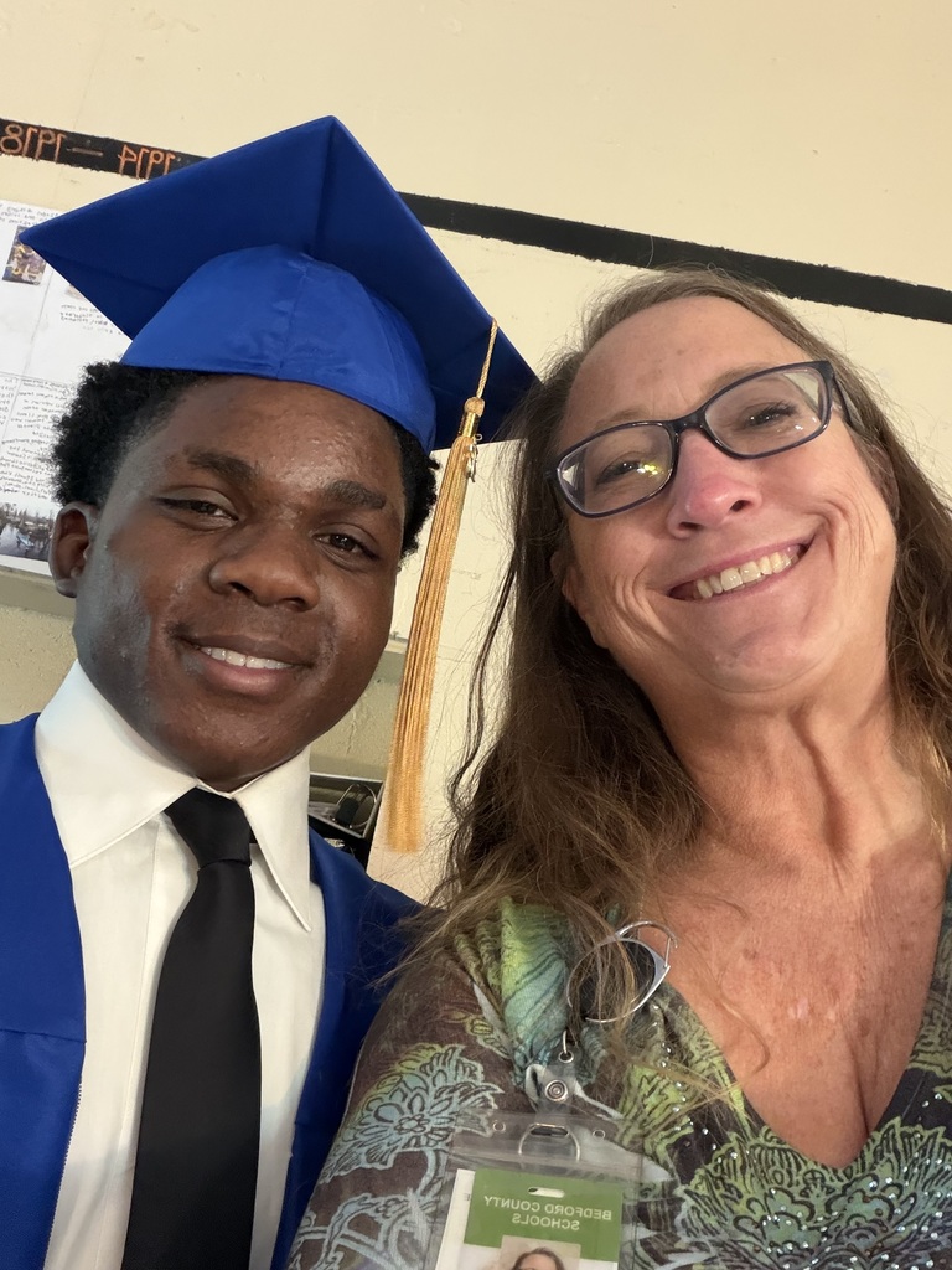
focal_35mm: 30
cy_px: 635
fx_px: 1100
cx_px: 476
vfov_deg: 60.0
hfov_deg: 46.8
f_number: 1.9
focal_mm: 2.71
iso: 640
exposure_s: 1/30
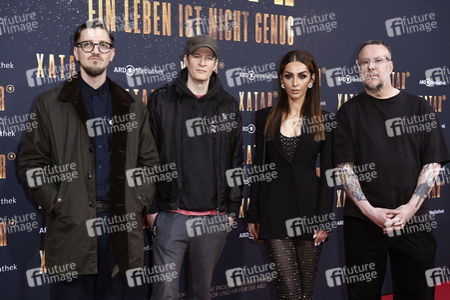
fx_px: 699
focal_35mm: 56
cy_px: 150
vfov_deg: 24.2
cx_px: 225
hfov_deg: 35.7
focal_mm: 56
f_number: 5.6
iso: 640
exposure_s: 1/250
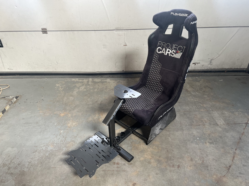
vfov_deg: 53.1
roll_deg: +2.6
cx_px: 124
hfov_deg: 67.3
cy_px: 93
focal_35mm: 26
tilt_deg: -34.5
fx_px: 187
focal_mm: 5.7
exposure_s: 1/121
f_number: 1.5
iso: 100
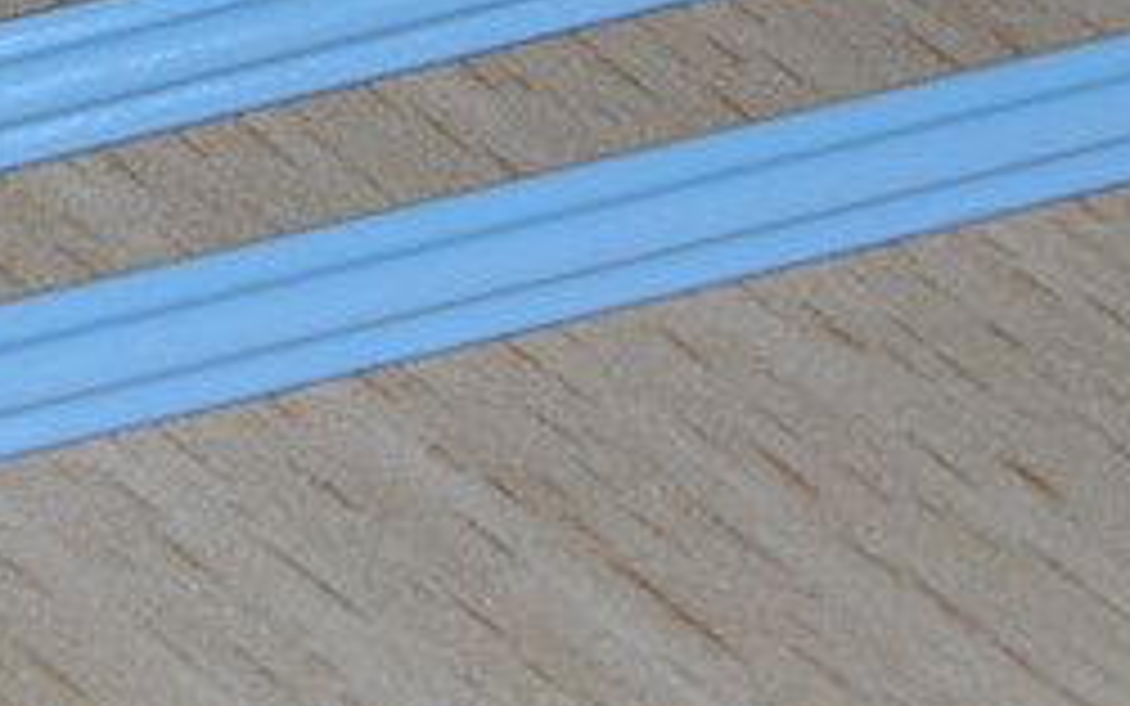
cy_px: -263
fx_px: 8532
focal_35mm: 277
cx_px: 32
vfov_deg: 4.7
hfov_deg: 7.5
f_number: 4.3
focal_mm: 11.9
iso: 100
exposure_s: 1/60
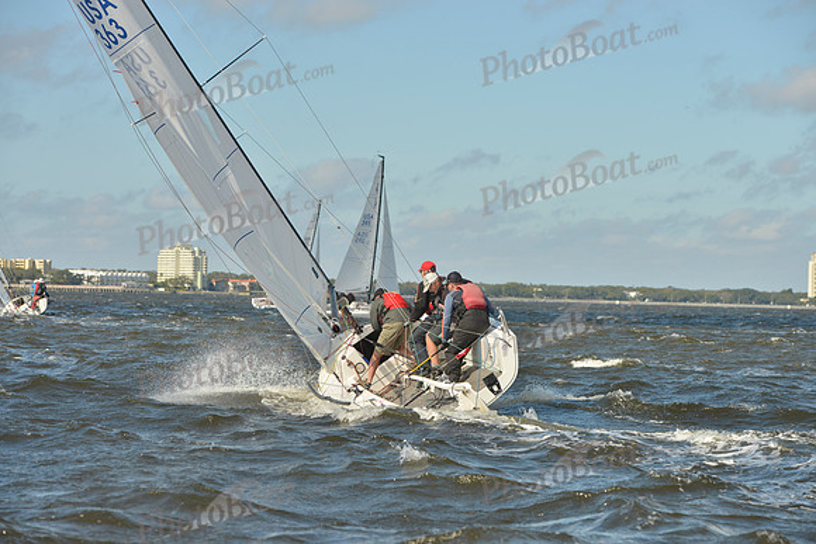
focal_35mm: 110
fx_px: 2494
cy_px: 272
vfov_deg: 12.5
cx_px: 408
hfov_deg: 18.6
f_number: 7.1
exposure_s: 1/1250
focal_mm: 110
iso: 200
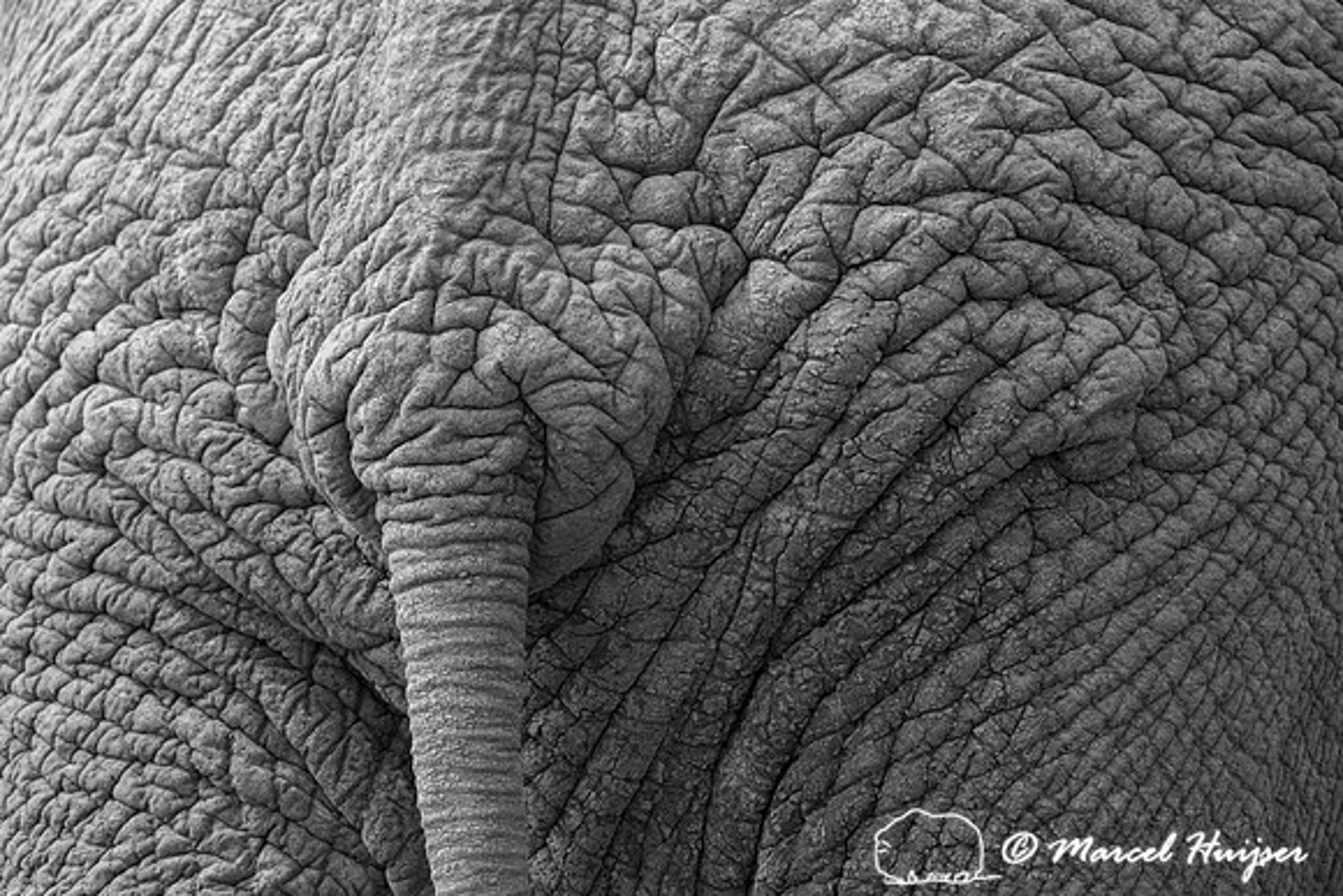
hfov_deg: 3.4
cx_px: 672
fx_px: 22388
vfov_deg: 2.3
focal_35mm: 600
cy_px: 448
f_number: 9
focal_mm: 600
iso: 1250
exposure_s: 1/800
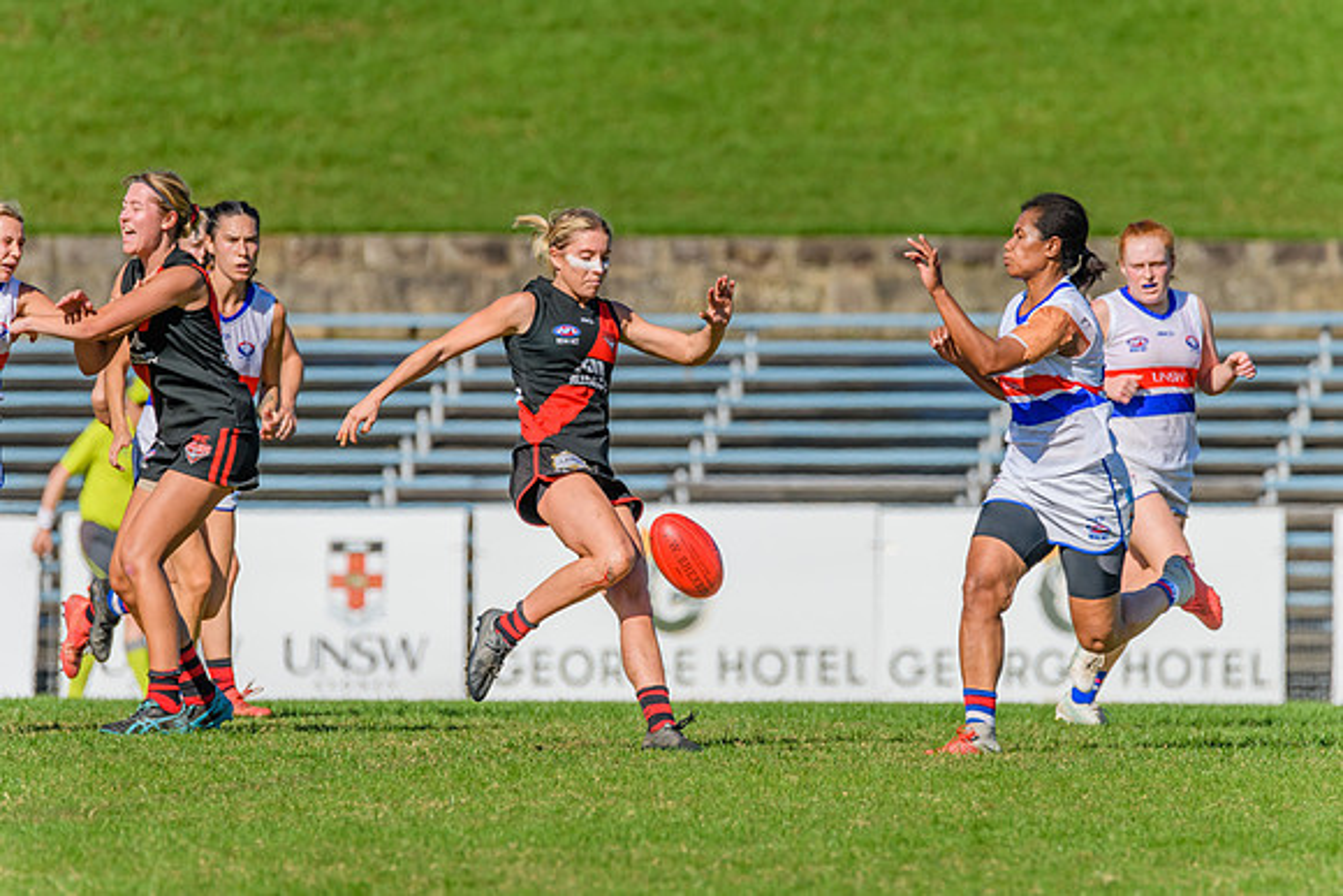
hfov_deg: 3.3
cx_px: 685
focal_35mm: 621
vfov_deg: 2.2
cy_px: 448
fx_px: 23179
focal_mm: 600
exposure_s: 1/1600
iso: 640
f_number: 13
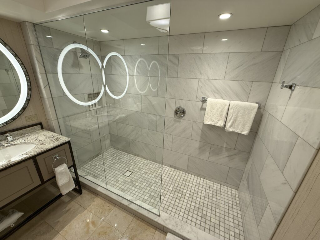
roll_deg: -2.8
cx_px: 160
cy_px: 120
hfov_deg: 102.1
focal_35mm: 14
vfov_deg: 85.7
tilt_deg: -18.9
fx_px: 129
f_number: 2.2
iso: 160
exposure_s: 1/120
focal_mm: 2.22
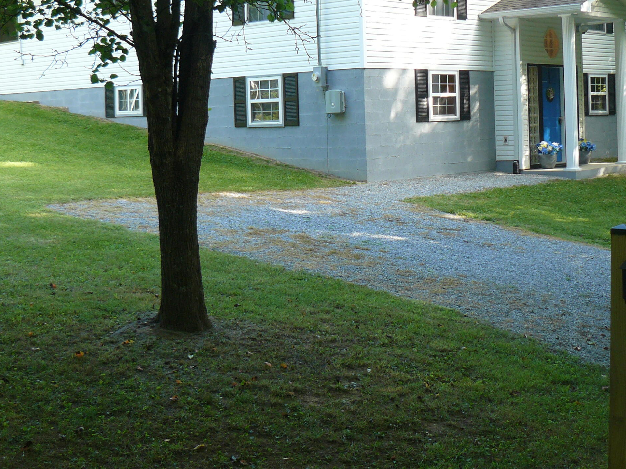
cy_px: 133
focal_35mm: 57
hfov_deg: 33.8
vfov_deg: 25.4
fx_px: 1031
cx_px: 328
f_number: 2.8
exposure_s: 1/50
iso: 100
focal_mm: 6
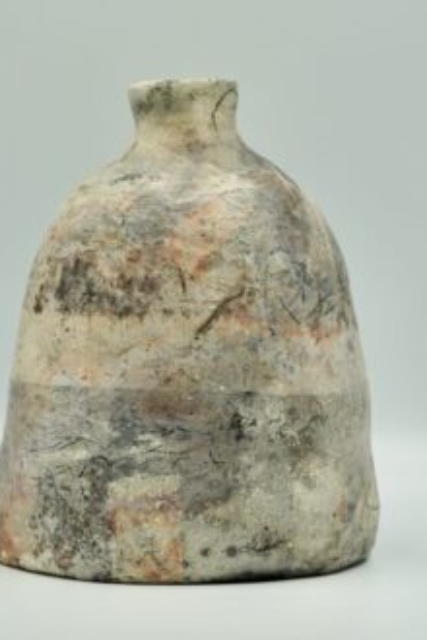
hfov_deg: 8.8
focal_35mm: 157
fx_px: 2789
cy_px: 319
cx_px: 196
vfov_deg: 13.1
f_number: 5.6
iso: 200
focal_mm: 69
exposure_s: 1/125
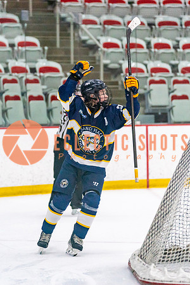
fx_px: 1520
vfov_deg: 10.7
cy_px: 142
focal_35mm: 192
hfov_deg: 7.2
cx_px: 86
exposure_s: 1/1600
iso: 4000
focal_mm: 128
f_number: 2.8
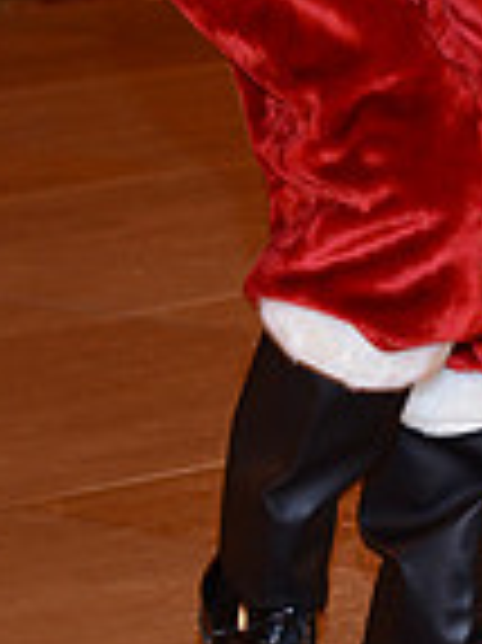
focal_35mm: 382
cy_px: -257
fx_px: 7103
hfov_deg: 3.9
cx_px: 809
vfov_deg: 5.2
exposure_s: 1/200
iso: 1600
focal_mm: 98
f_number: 5
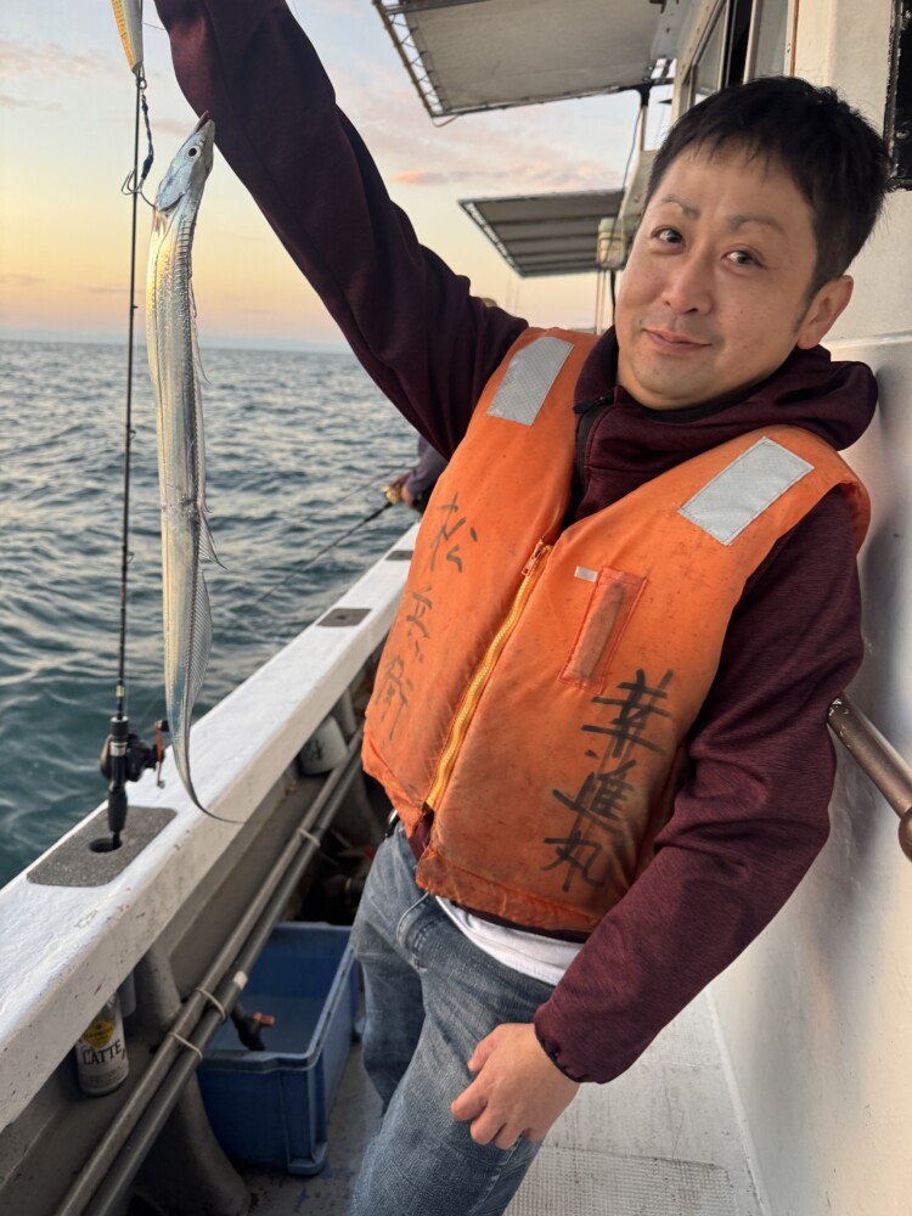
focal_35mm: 24
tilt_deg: -15.8
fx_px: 843
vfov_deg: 71.6
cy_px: 608
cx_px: 456
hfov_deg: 56.8
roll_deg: +0.7
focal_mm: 6.76
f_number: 1.78
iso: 200
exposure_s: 1/121
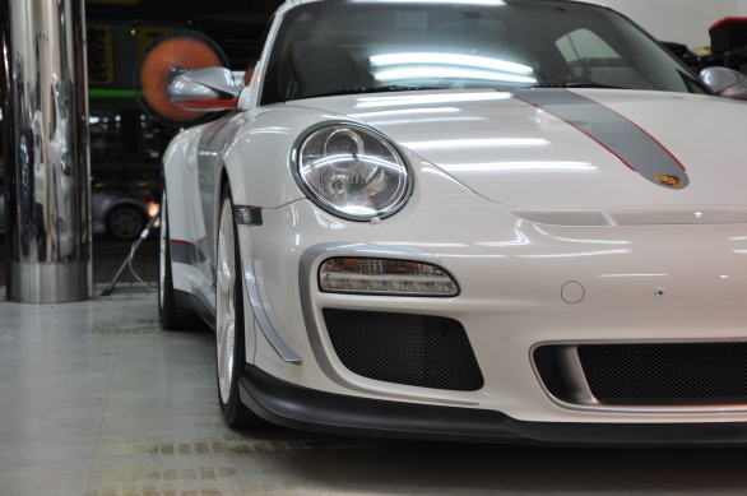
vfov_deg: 20.1
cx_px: 374
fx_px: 1399
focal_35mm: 68
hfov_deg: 29.9
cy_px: 248
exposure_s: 1/30
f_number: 5.6
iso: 360
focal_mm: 45
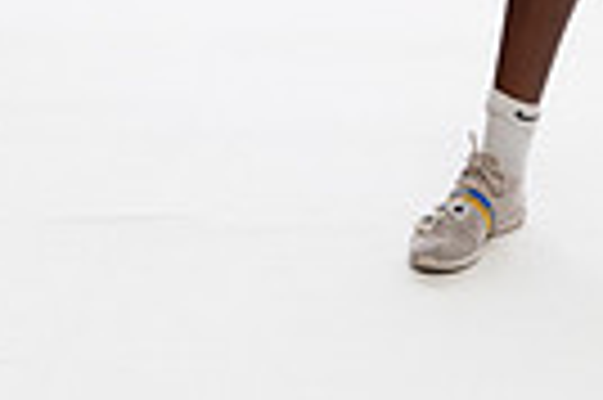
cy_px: -521
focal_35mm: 168
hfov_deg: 12.1
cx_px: 612
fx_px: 2811
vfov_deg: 7.6
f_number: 5.6
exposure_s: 1/250
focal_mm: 50
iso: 640
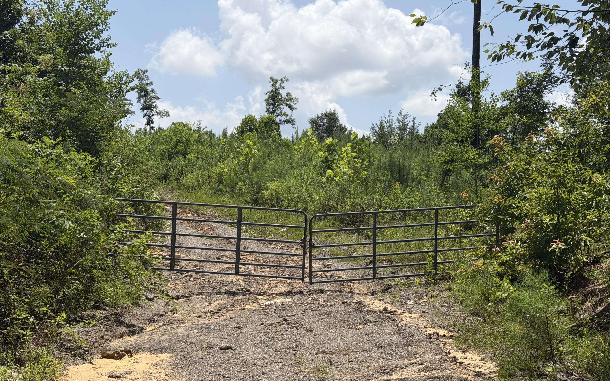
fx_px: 848
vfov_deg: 25.3
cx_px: 305
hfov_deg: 39.6
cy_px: 212
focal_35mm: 51
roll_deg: -1.4
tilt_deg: +1.3
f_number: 1.78
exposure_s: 1/6024
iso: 64
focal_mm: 6.76
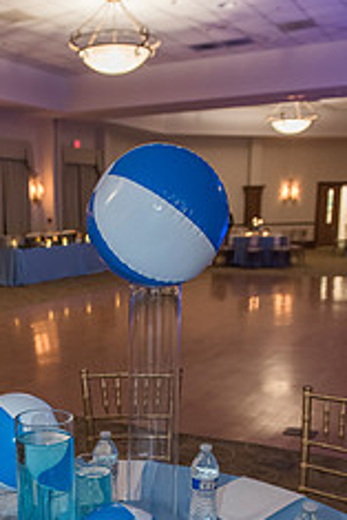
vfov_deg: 41.6
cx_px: 95
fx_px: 664
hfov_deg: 28.9
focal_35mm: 46
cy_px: 381
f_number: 3.5
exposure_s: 1/80
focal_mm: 24
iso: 2500
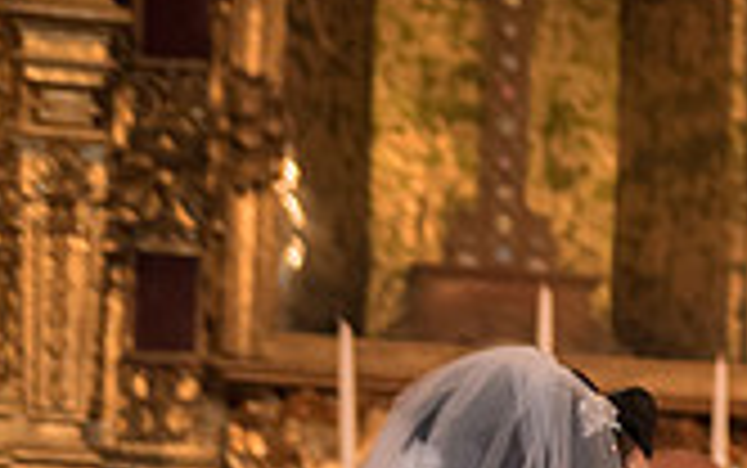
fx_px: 3341
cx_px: 1224
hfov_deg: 12.0
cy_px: 695
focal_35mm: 164
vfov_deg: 7.9
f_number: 2.8
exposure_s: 1/80
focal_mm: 46
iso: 4000
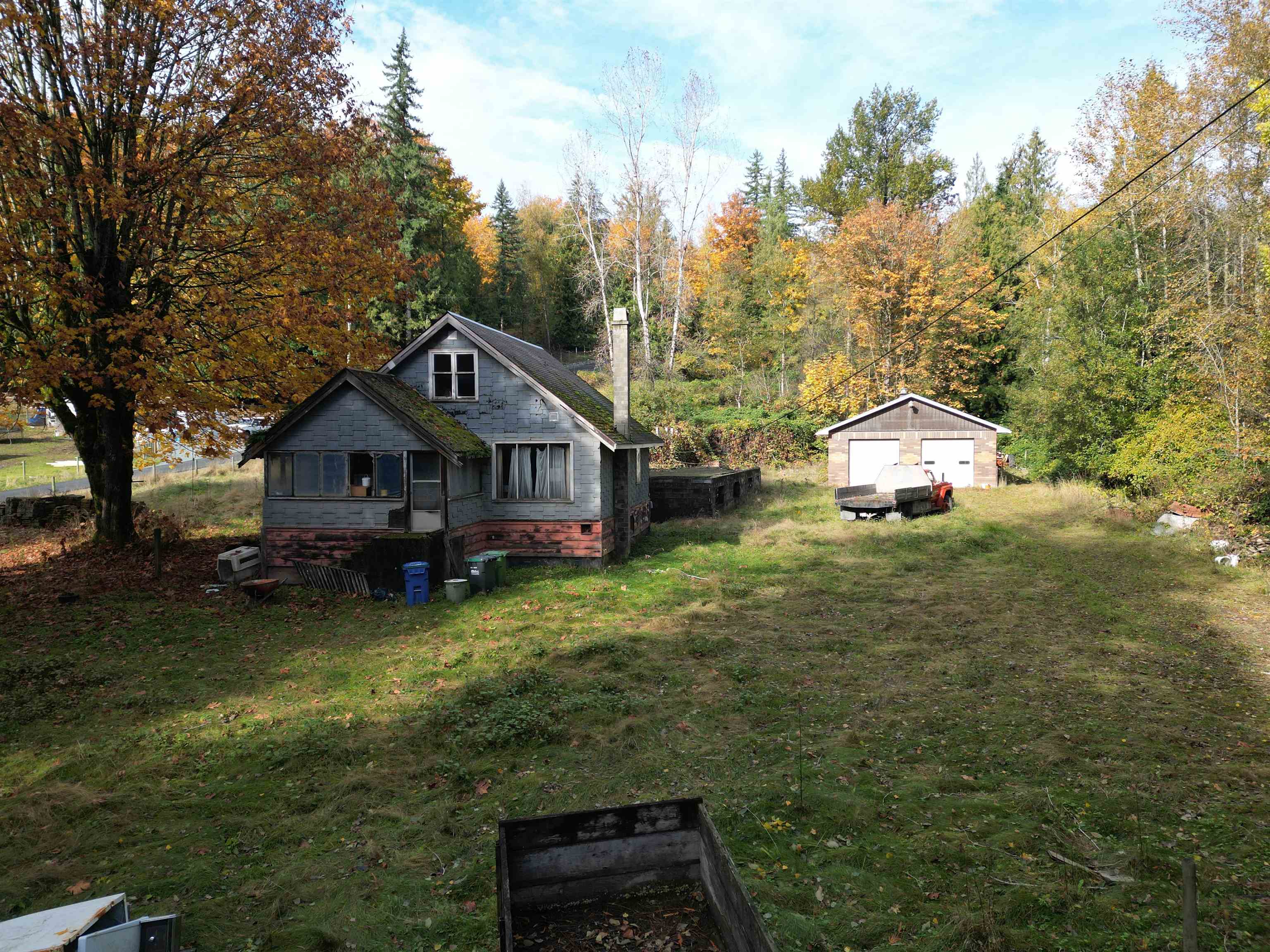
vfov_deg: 56.8
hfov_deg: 71.6
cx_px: 635
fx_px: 881
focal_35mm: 24
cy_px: 476
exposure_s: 1/1000
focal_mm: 6.72
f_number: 1.7
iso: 100
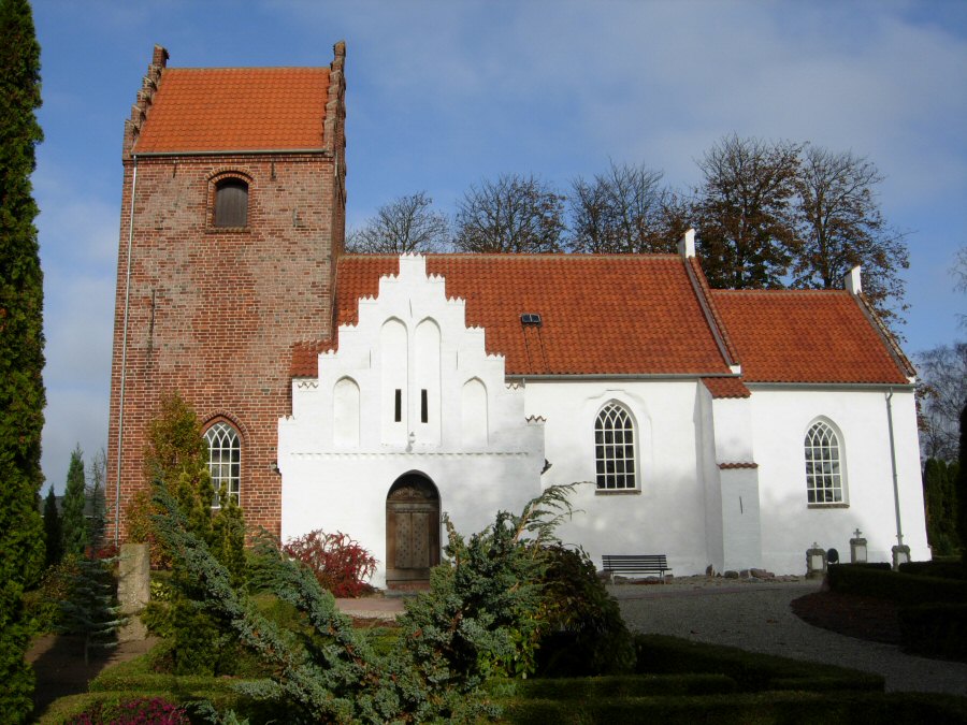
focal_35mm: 36
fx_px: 1006
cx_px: 484
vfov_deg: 39.7
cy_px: 362
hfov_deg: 51.4
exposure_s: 1/332
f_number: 6.8
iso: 50
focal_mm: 7.5
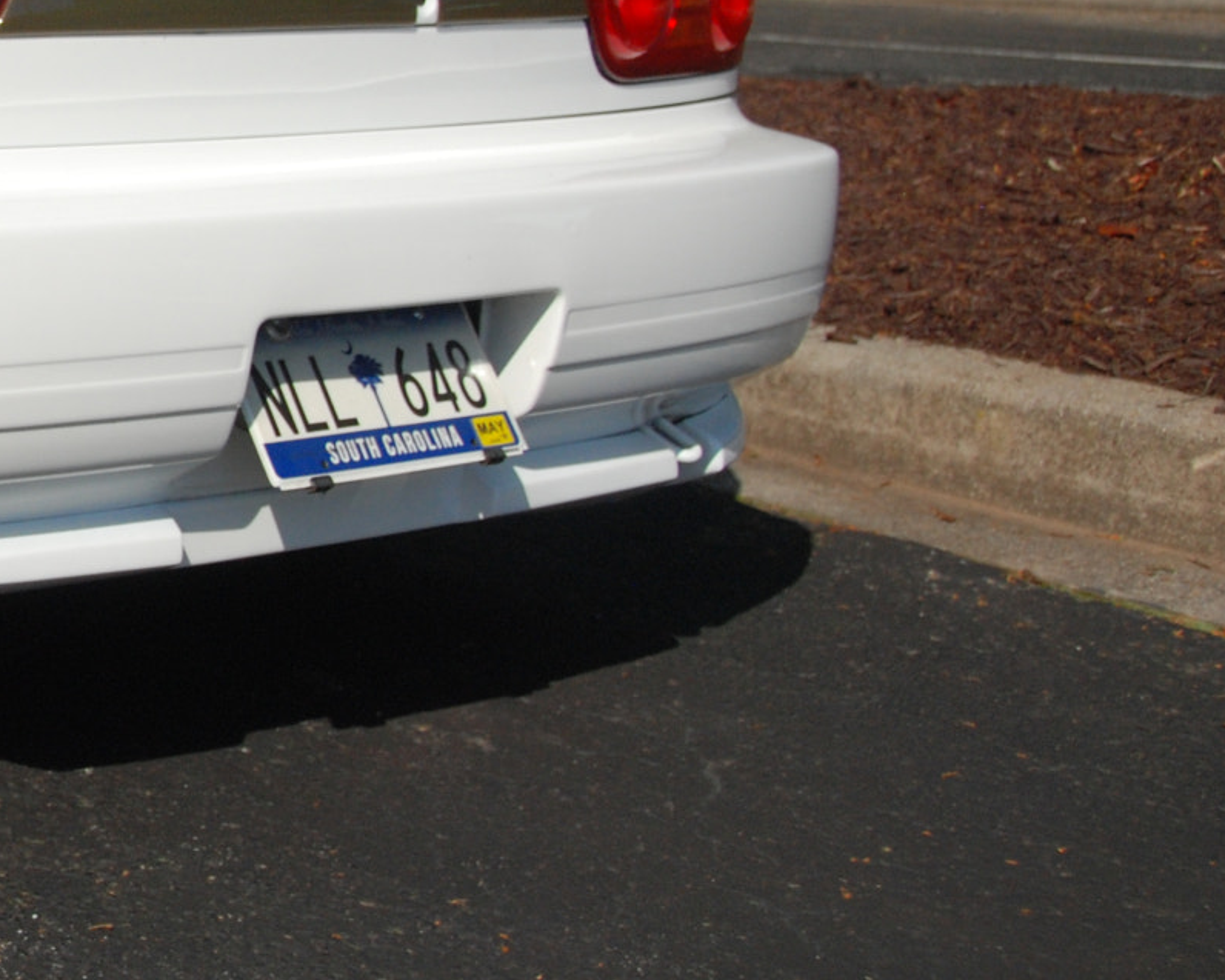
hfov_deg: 20.3
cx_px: -312
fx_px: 3155
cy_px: 262
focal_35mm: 87
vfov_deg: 17.6
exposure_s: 1/4000
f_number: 4
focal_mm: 24
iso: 400
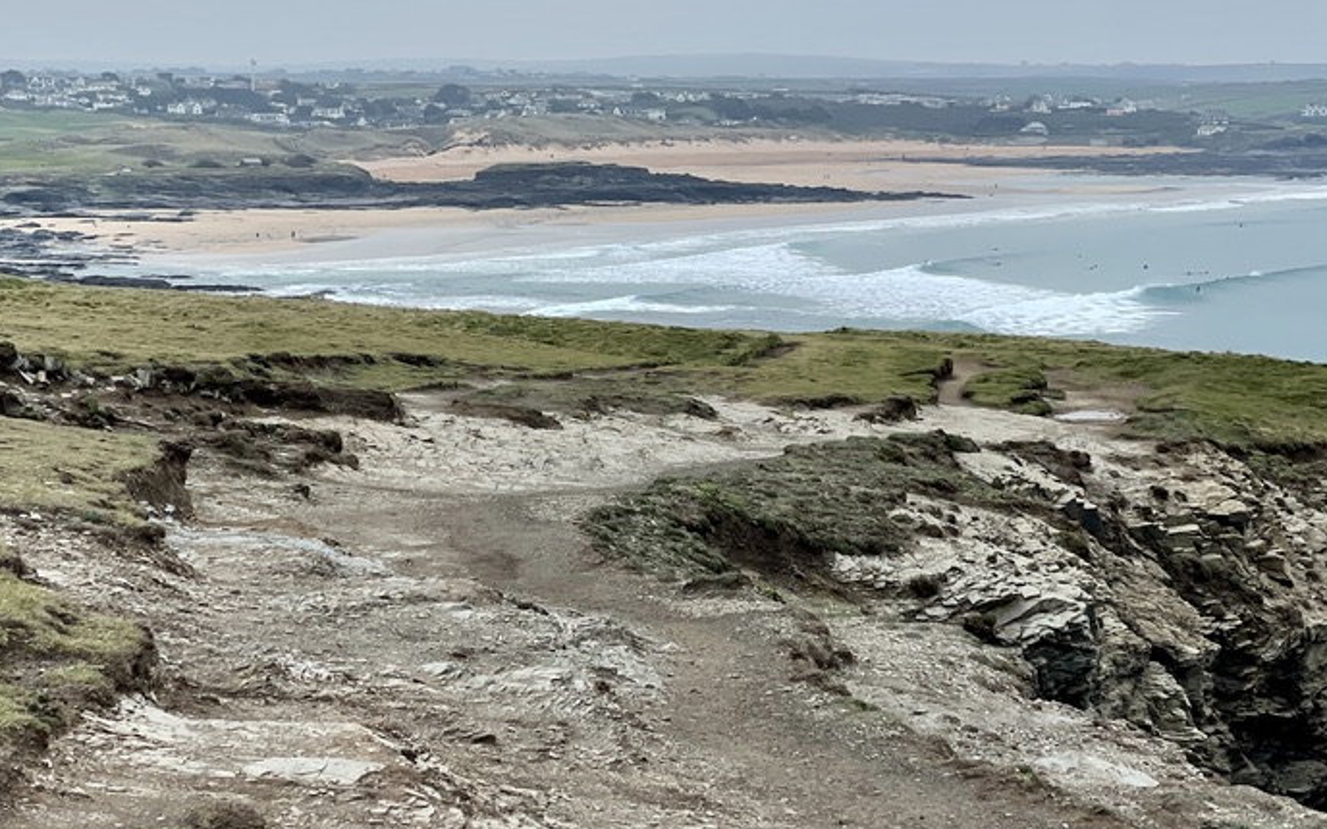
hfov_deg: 25.2
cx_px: 611
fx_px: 2966
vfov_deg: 15.9
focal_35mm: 82
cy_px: 351
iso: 25
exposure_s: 1/152
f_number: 2
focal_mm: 6
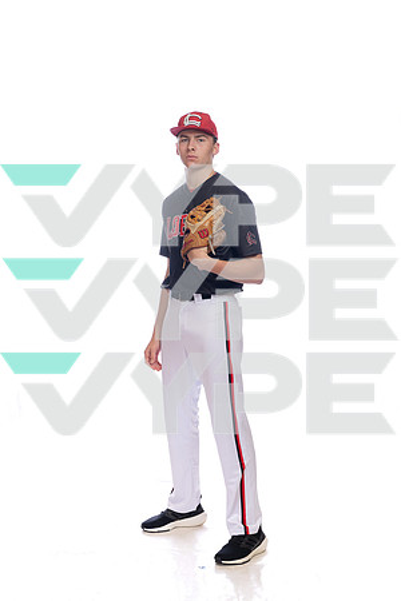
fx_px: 1053
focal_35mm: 63
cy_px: 300
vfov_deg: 31.9
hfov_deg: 21.6
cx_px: 200
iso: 800
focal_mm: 63
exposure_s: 1/250
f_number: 7.1
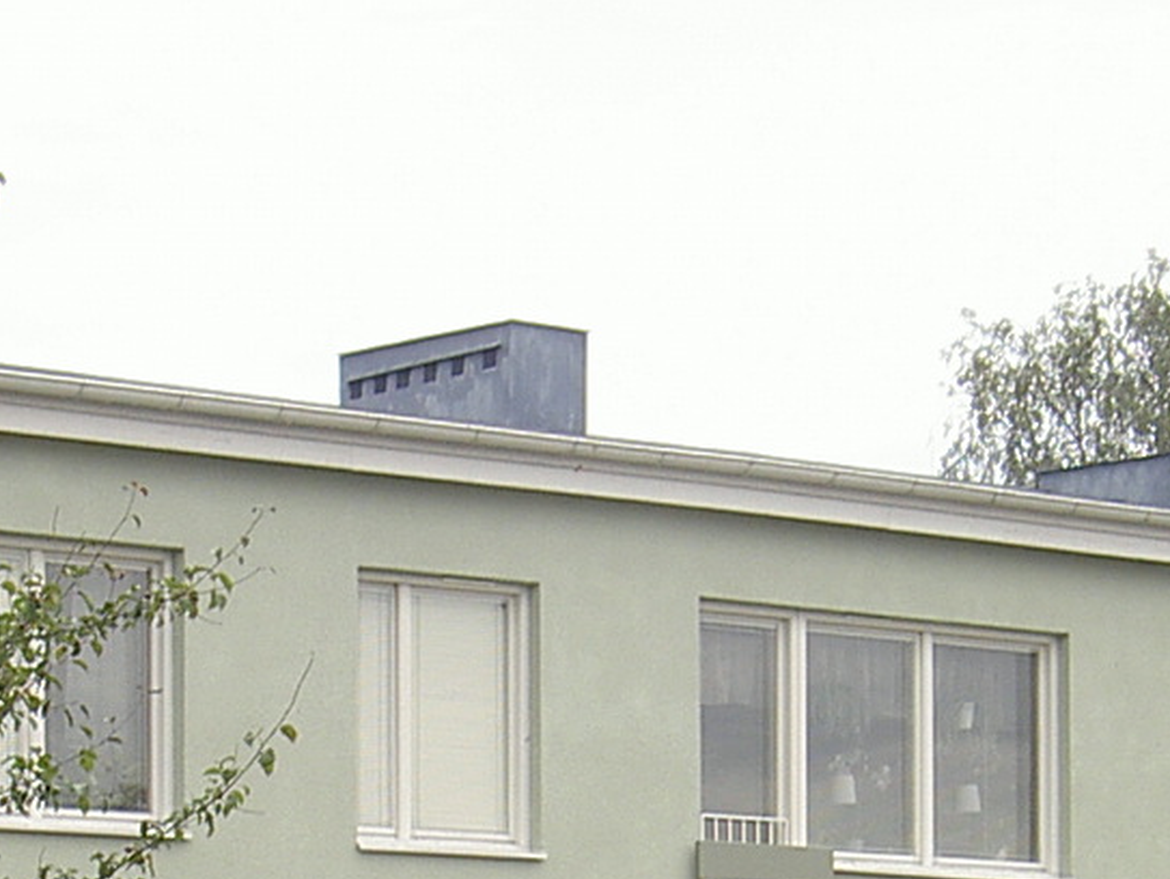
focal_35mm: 147
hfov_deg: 13.4
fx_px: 4972
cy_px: 1219
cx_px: 394
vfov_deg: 9.9
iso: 100
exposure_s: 1/125
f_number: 4.7
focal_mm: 8
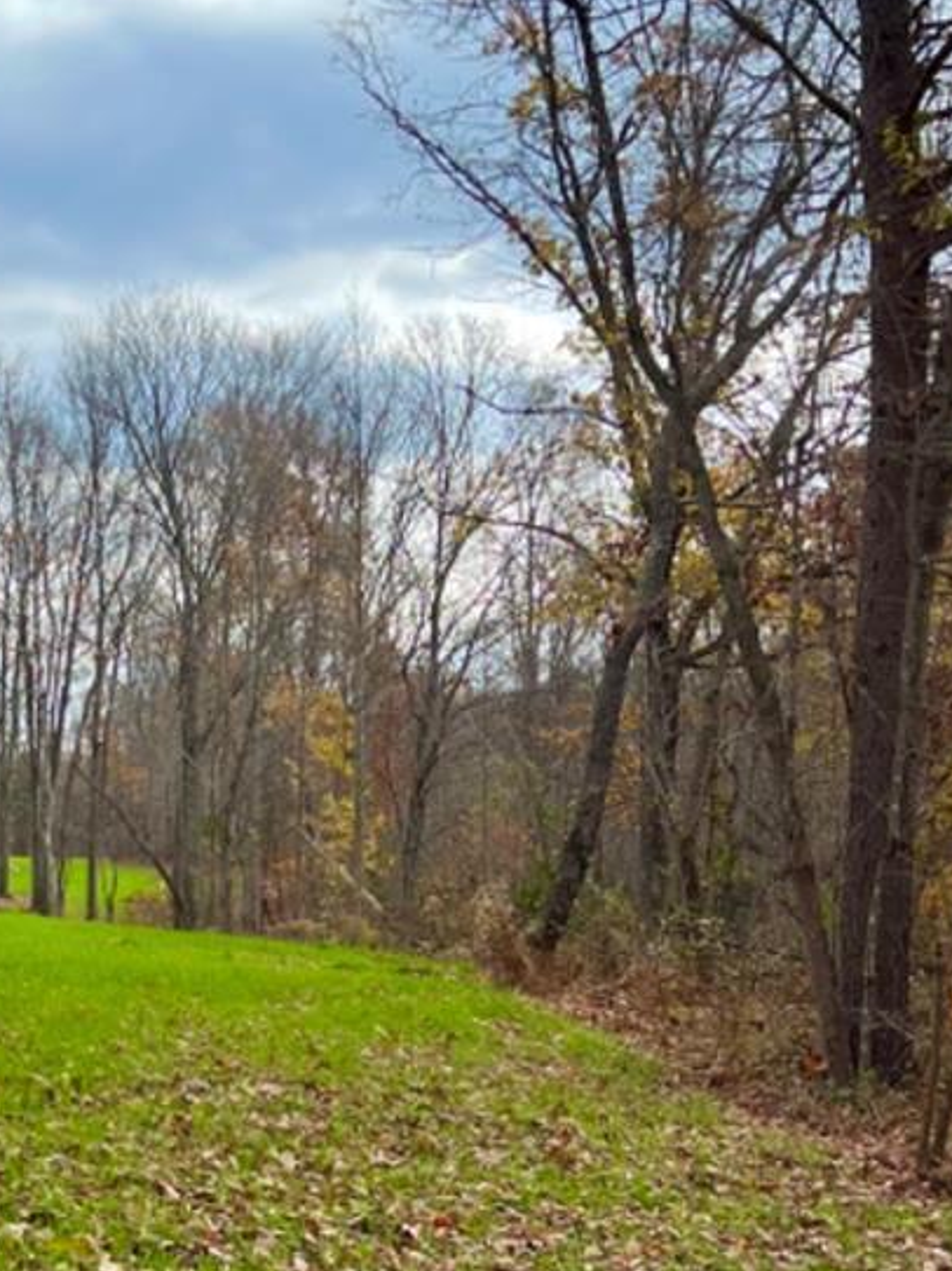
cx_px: 86
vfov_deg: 26.8
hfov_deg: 20.0
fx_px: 2642
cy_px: 875
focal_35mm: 72
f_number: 1.5
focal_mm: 5.7
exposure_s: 1/3968
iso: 50
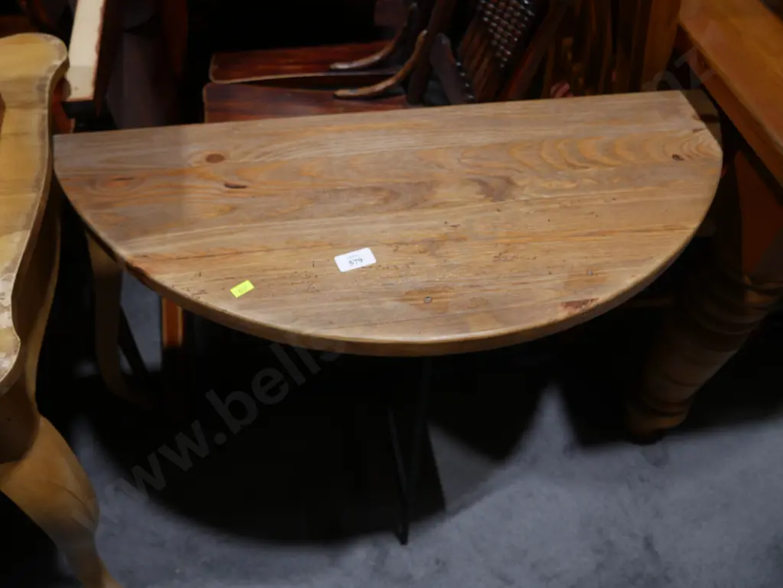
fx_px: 724
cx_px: 392
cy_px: 294
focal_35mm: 32
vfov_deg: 44.2
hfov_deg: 56.8
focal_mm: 16
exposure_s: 1/60
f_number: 3.6
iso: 200
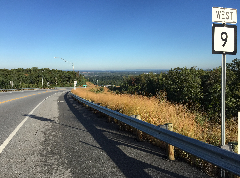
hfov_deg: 61.8
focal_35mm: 29
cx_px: 120
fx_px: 201
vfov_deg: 48.0
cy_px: 89
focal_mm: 4.15
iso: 32
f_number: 2.2
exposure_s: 1/1412
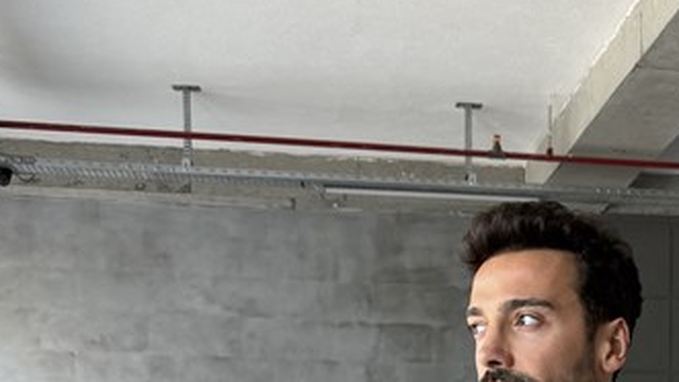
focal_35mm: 55
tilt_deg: -4.3
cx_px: 522
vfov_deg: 18.5
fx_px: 990
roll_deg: +1.1
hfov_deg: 36.8
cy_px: 621
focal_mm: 6.76
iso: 125
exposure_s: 1/121
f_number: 1.78
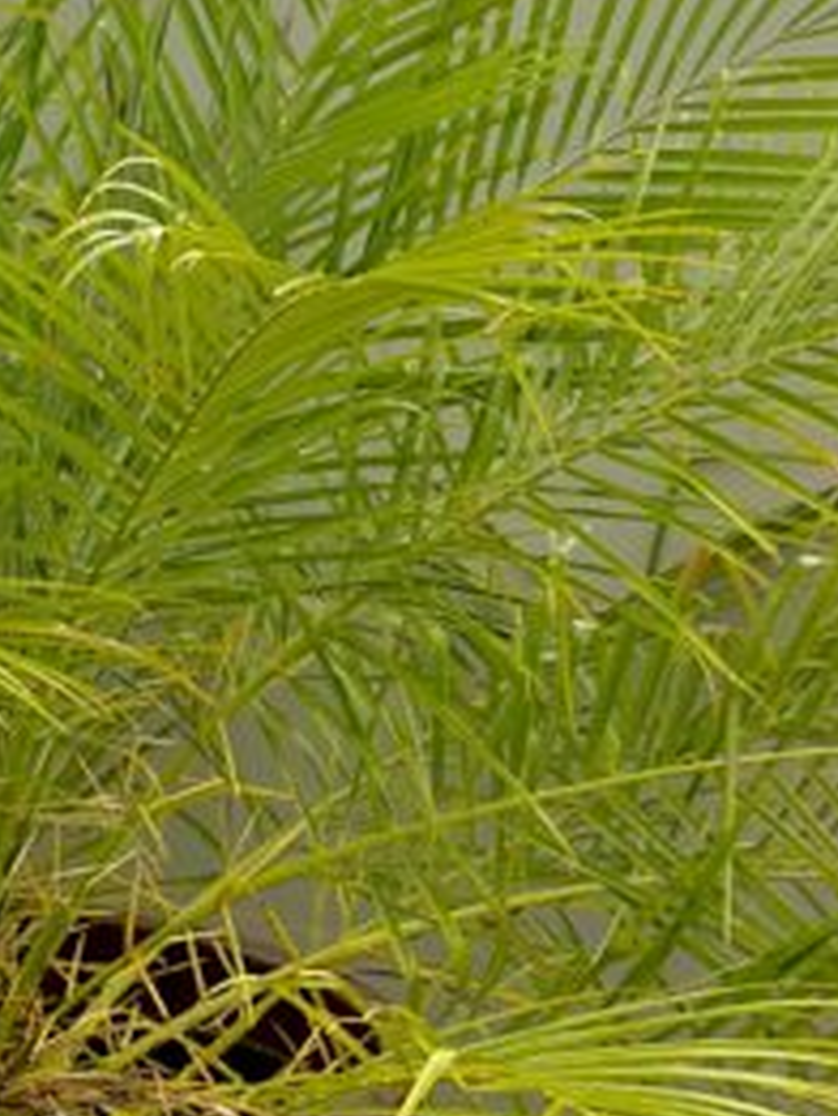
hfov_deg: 7.8
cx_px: -111
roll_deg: -2.5
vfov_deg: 10.5
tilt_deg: -12.5
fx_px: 6063
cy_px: 842
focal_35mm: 188
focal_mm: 6.86
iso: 100
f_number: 1.78
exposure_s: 1/2597
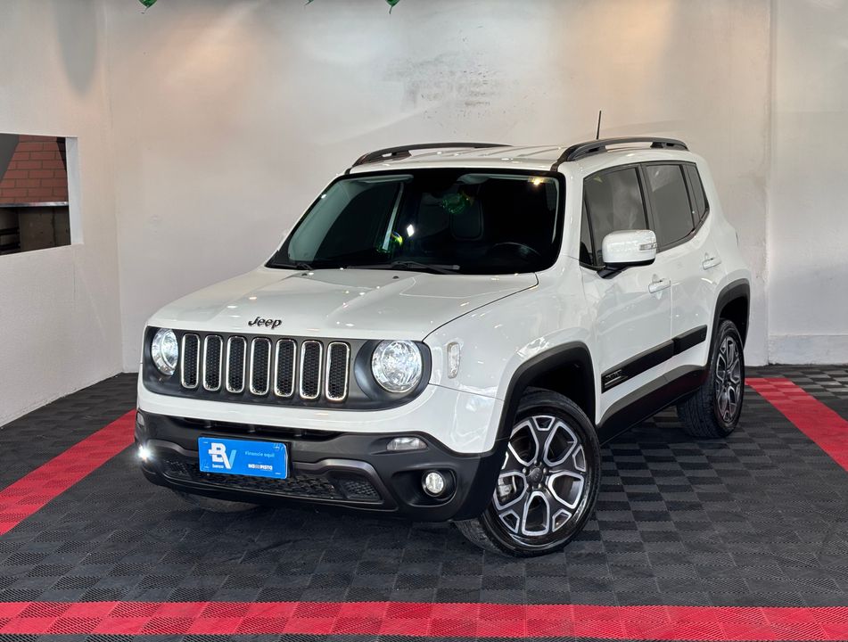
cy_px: 321
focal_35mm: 52
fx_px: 1278
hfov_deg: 36.7
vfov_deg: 28.2
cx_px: 424
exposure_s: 1/212
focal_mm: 5.96
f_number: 1.6
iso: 32
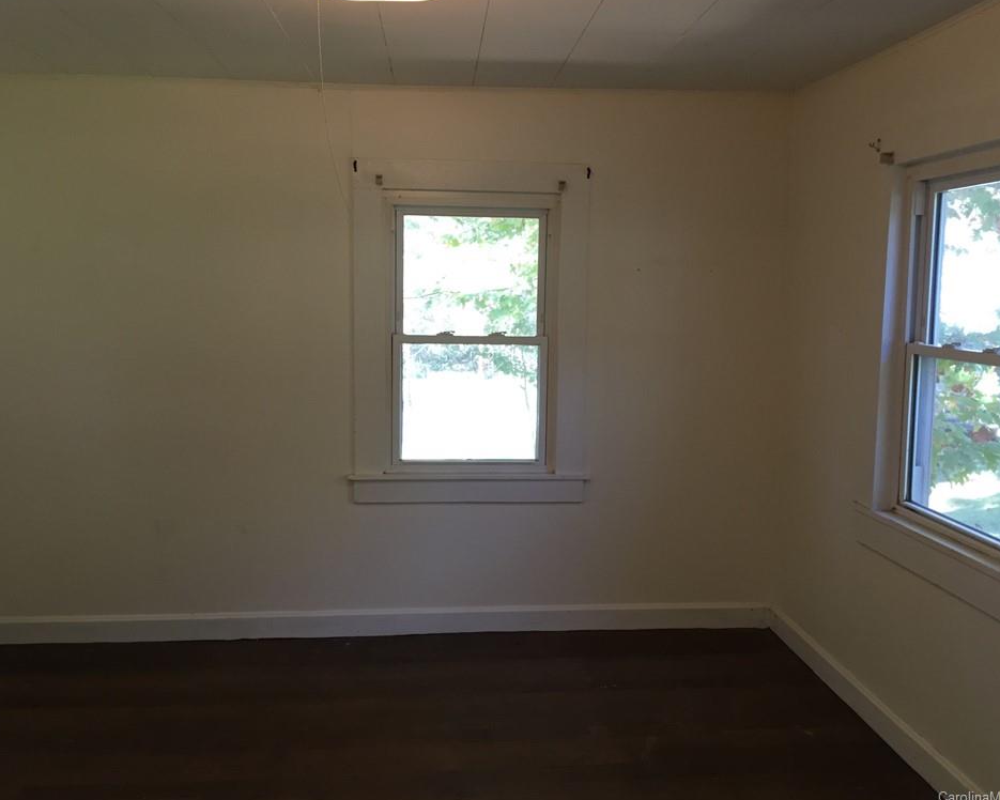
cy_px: 397
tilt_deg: -6.9
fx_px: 917
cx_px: 513
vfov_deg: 47.1
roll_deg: -1.4
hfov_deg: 57.2
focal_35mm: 31
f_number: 2.2
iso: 80
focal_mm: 4.15
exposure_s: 1/30
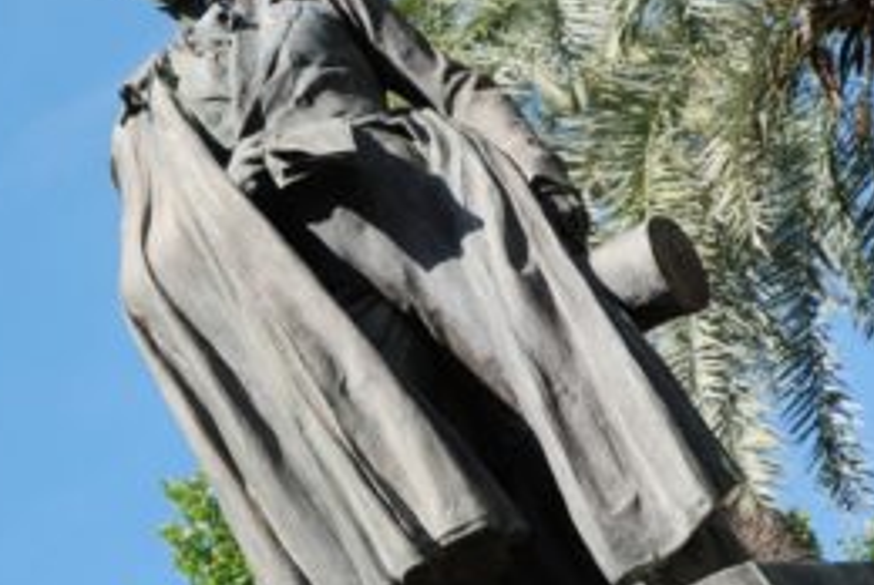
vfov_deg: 9.6
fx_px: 3500
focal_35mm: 144
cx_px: 252
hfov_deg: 14.2
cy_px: 321
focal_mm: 50
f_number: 7.1
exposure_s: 1/200
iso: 100
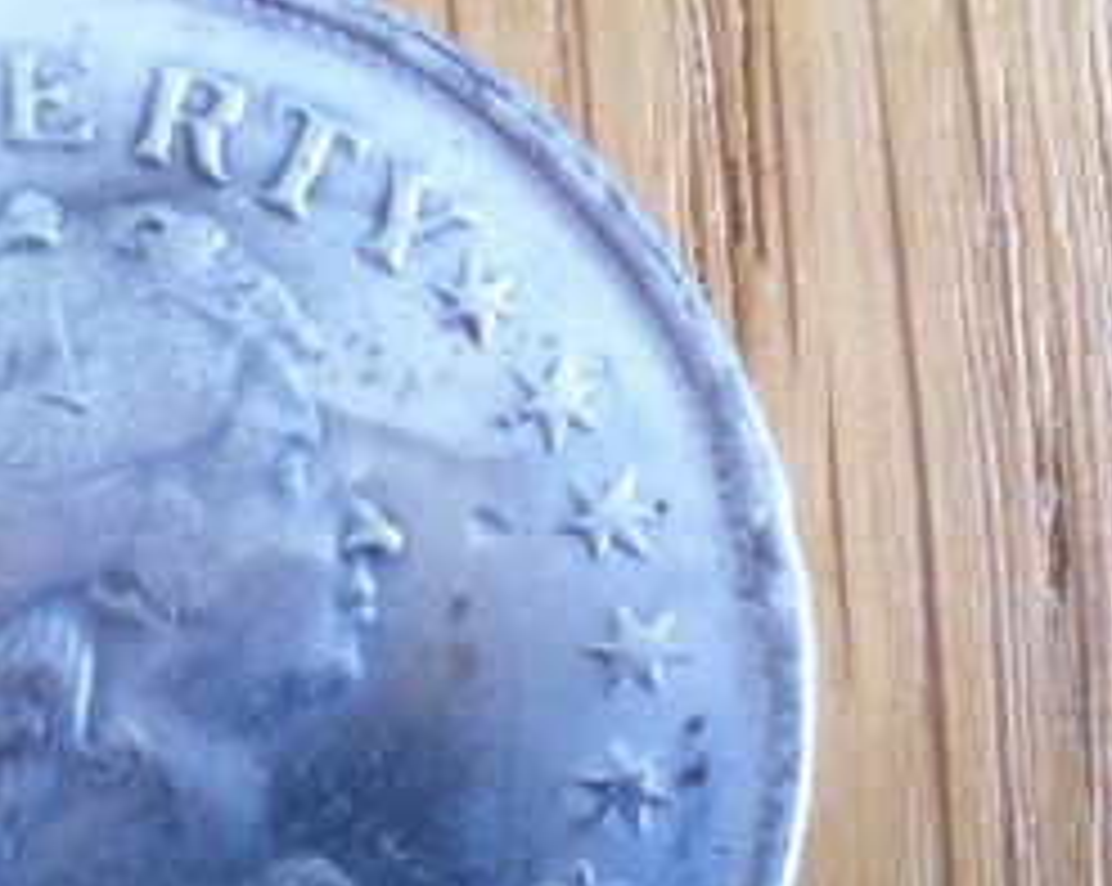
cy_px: 715
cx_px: 45
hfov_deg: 22.3
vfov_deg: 18.3
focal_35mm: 83
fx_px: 2728
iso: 100
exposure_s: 1/15
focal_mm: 3.85
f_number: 2.8
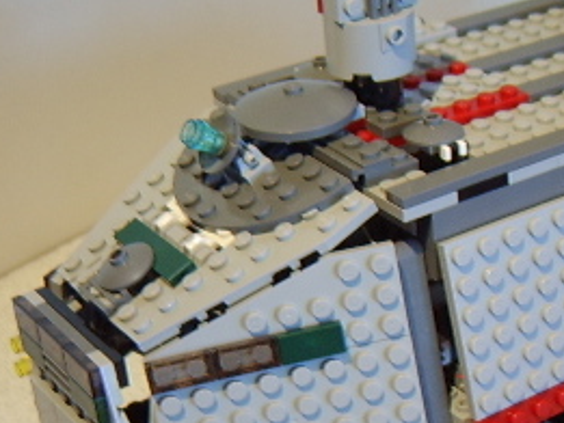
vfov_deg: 19.3
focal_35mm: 76
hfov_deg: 24.3
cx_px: 590
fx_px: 1239
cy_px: 304
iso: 100
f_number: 2.7
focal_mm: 8.13
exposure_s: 1/18
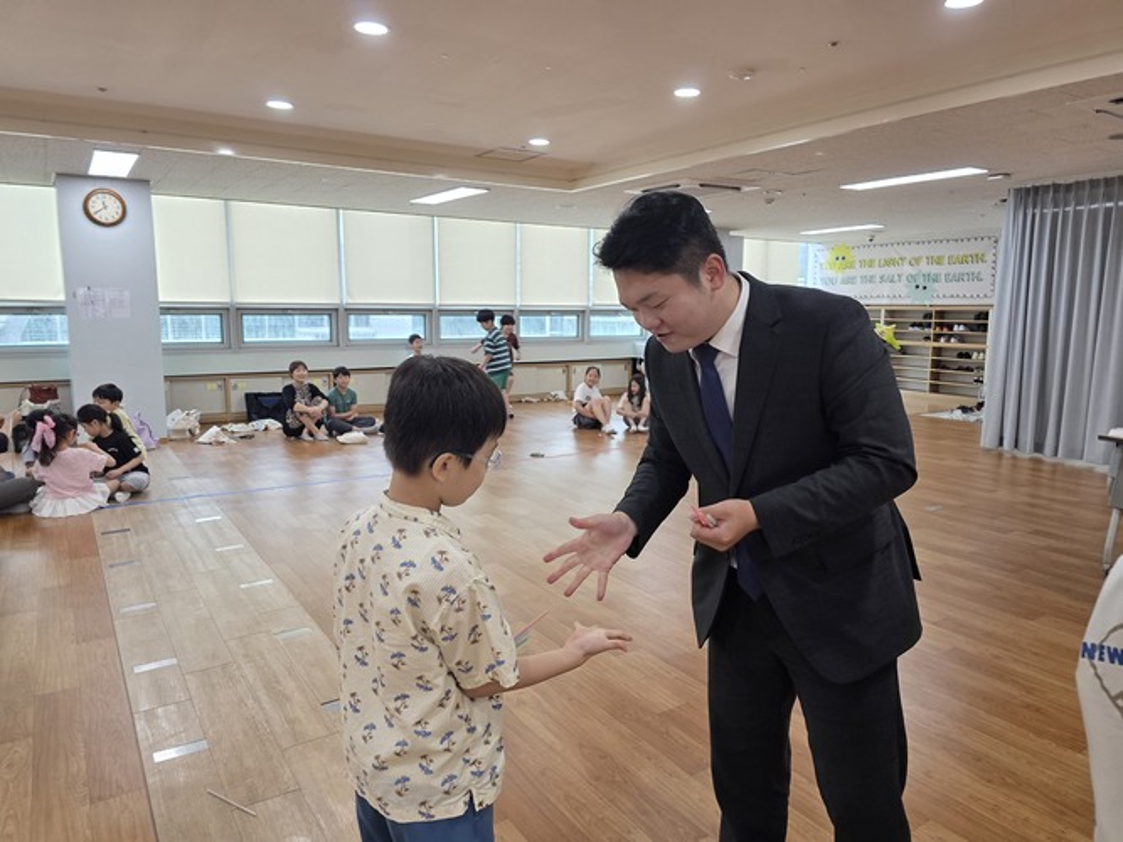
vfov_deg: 58.9
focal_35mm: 23
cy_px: 421
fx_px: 746
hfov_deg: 73.9
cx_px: 562
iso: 160
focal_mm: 6.3
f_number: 1.7
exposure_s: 1/120
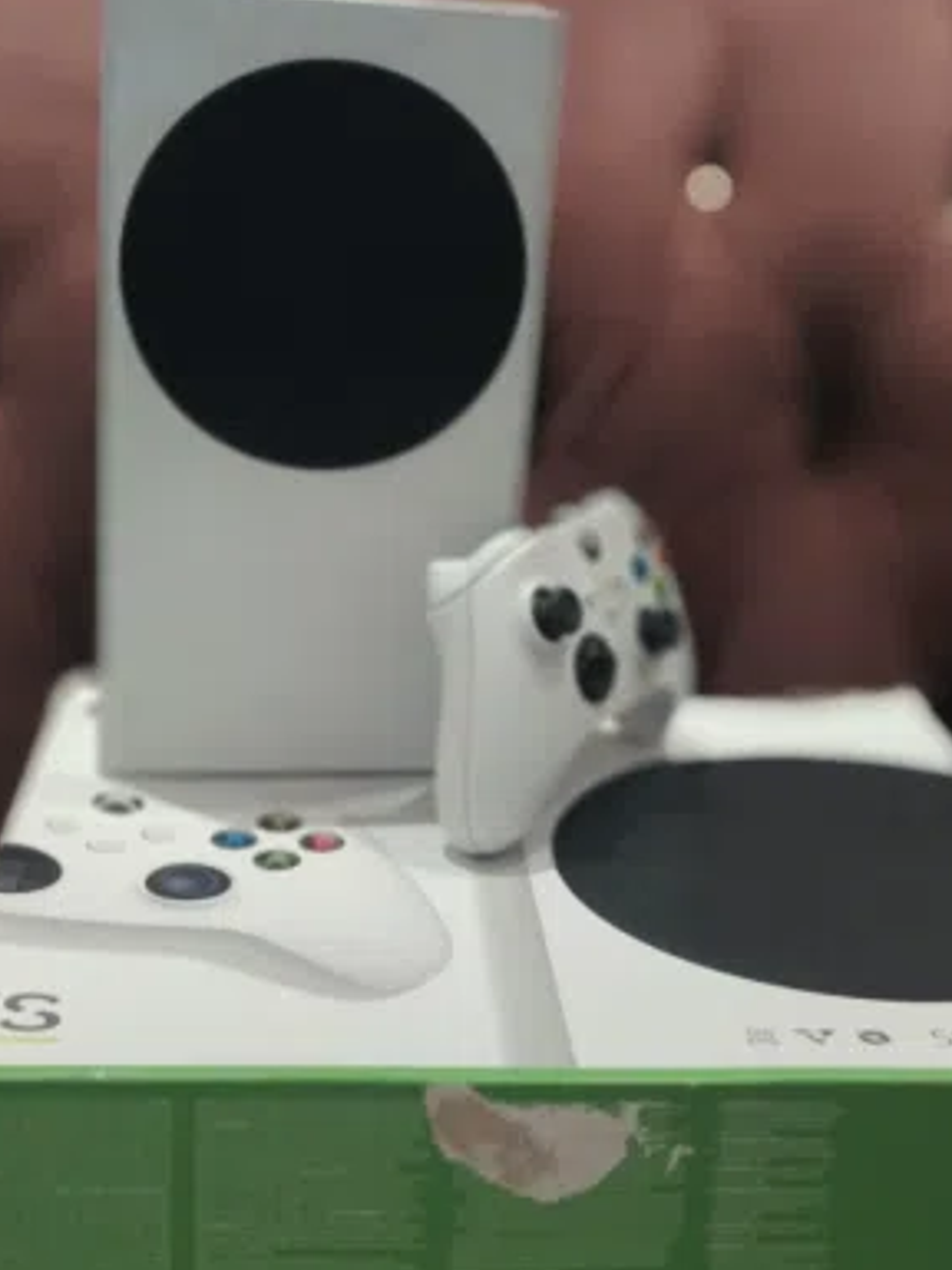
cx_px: 473
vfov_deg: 38.2
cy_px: 642
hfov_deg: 29.1
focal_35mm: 50
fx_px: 1833
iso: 402
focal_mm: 5.25
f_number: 0.95
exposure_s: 1/33.3
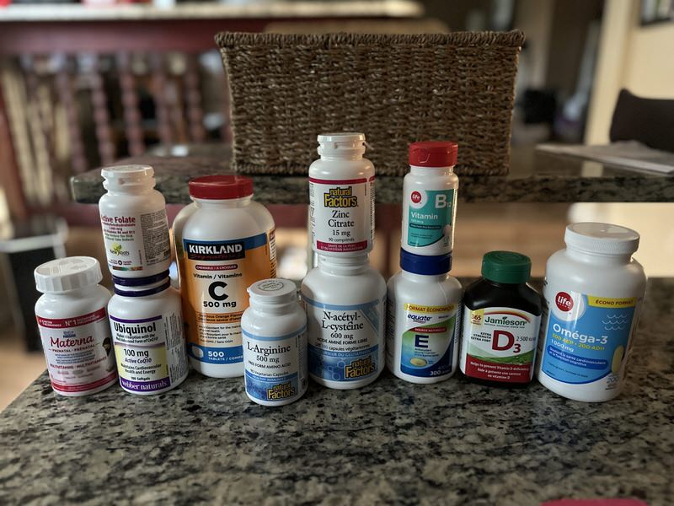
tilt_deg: -19.2
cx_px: 337
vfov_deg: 56.8
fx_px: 467
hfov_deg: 71.6
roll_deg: +0.7
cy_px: 253
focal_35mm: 24
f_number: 1.78
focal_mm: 6.86
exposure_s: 1/33
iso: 1000
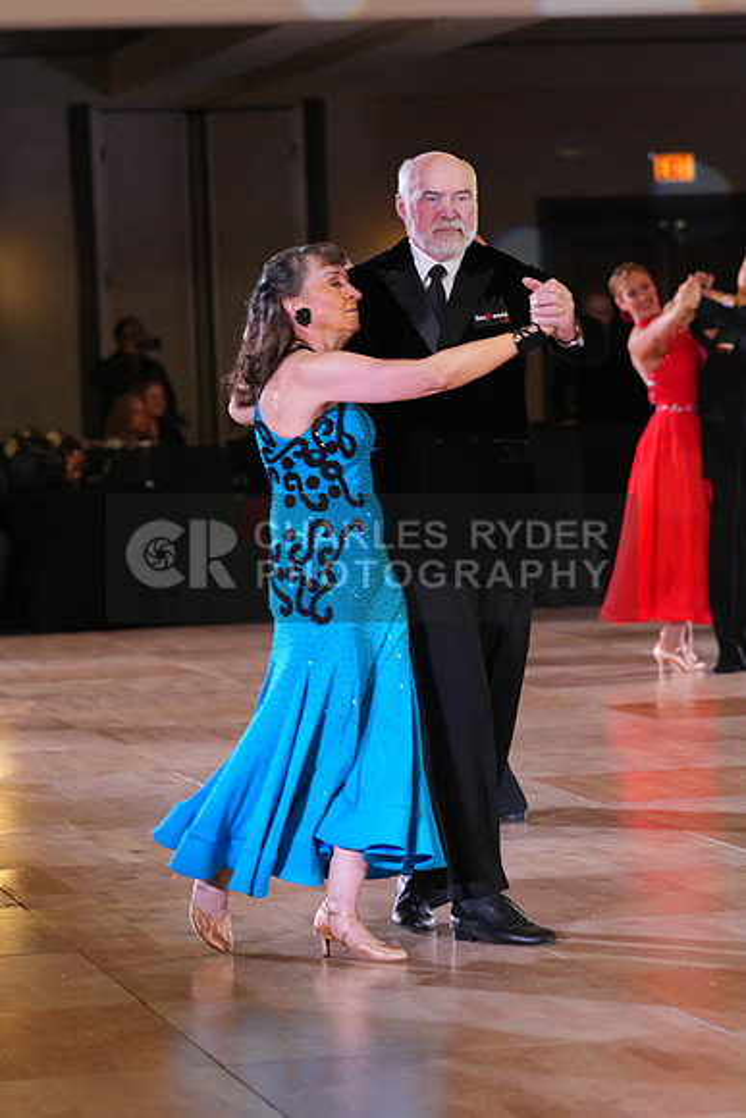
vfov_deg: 13.9
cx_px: 373
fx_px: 4597
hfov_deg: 9.3
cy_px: 559
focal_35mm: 148
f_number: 4.5
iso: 3200
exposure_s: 1/250
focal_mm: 148
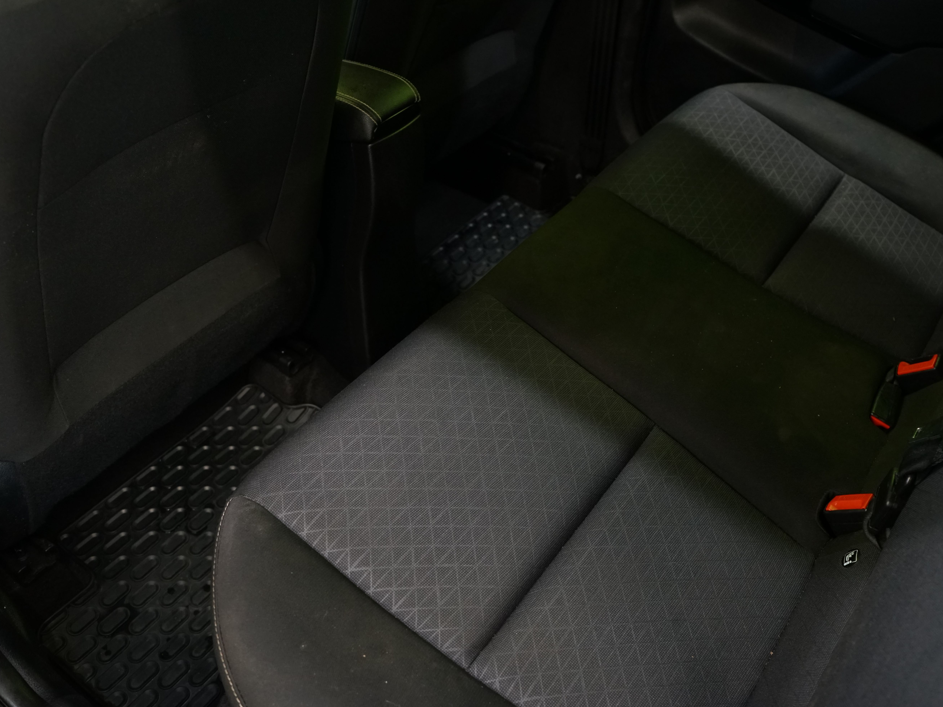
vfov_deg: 42.9
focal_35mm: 33
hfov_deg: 55.3
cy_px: 353
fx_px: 899
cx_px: 485
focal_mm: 30
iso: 2000
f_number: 5
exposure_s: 1/20
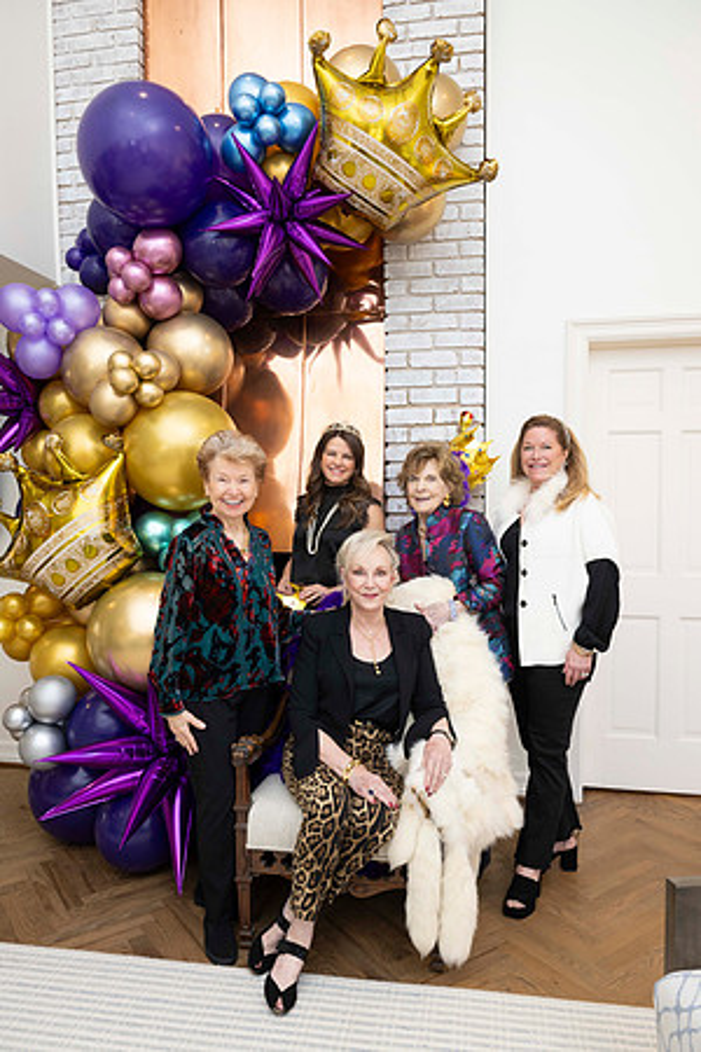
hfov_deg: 47.9
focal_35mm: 27
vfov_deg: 67.4
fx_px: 789
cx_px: 350
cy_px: 526
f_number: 5.6
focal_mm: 27
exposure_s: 1/50
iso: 500
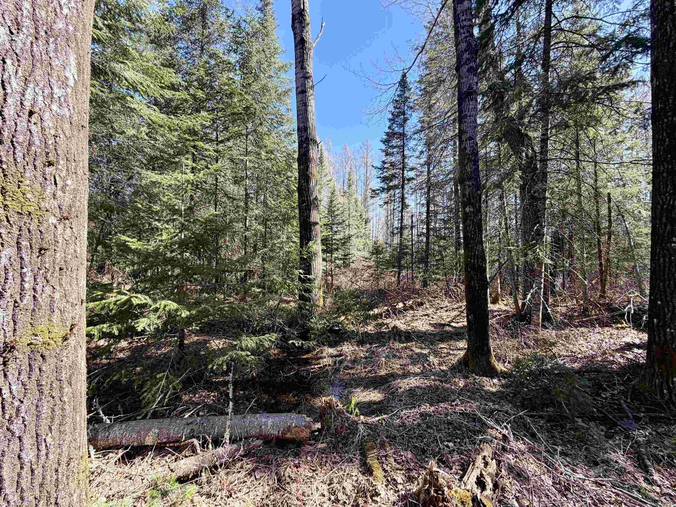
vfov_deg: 85.7
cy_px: 254
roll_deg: +1.1
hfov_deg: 102.1
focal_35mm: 14
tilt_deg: +0.6
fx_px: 273
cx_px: 338
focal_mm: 2.22
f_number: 2.2
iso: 40
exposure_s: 1/187
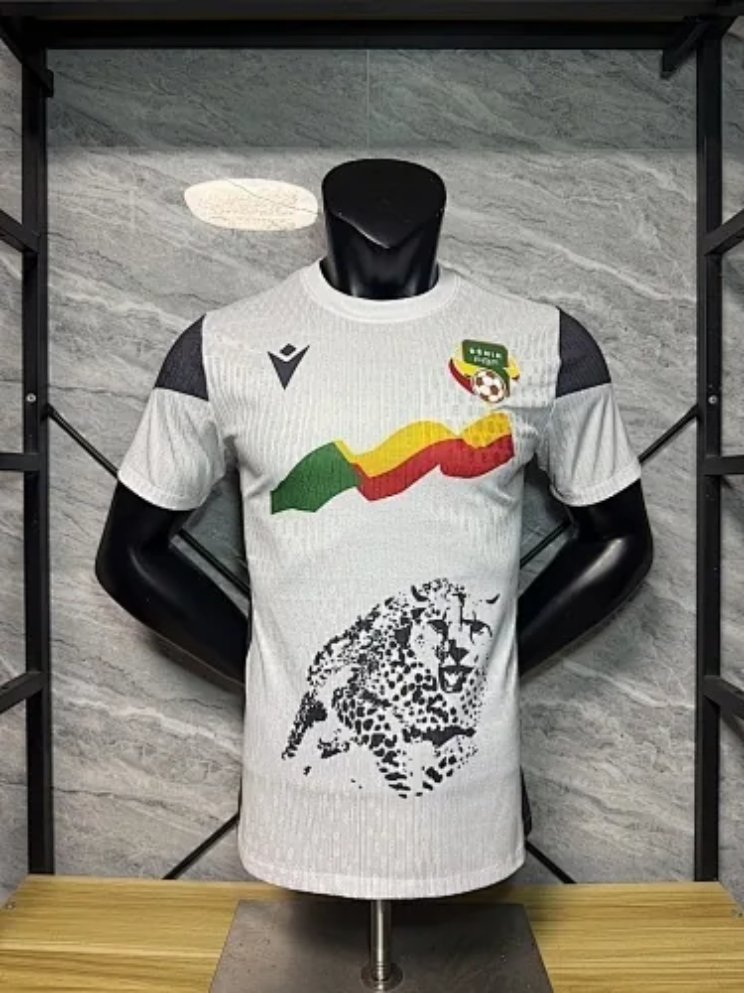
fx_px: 688
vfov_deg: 71.6
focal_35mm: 24
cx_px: 372
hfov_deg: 56.8
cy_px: 496
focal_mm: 6.76
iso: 160
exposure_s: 1/100
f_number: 1.78
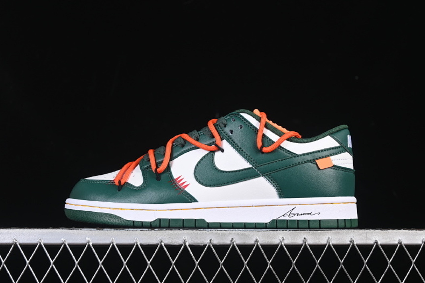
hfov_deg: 26.6
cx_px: 213
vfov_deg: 18.0
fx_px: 897
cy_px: 140
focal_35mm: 76
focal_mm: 50
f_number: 7.1
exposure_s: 1/60
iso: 160
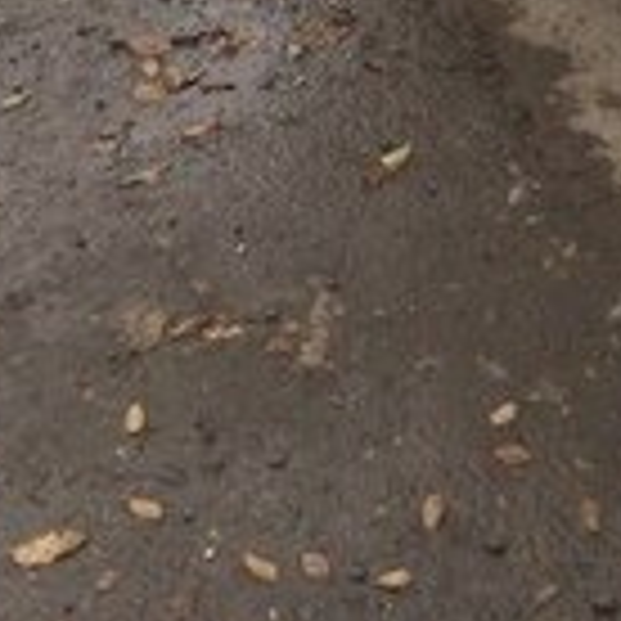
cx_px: 698
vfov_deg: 16.1
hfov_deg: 18.1
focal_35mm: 92
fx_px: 1867
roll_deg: +1.6
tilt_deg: -17.1
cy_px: -477
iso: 32
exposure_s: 1/441
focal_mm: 4.15
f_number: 2.2
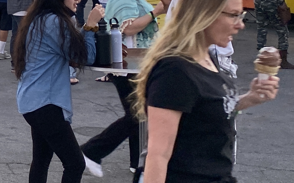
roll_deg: +0.1
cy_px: 5
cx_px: -134
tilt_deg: -5.2
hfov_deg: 19.4
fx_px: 761
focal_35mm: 95
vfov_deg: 13.6
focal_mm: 4.25
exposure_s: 1/120
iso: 80
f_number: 1.8
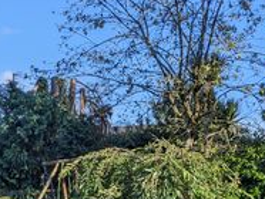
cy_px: 240
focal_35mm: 87
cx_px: 53
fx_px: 667
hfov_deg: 22.2
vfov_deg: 16.3
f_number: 1.73
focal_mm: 4.38
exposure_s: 1/1462
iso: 43
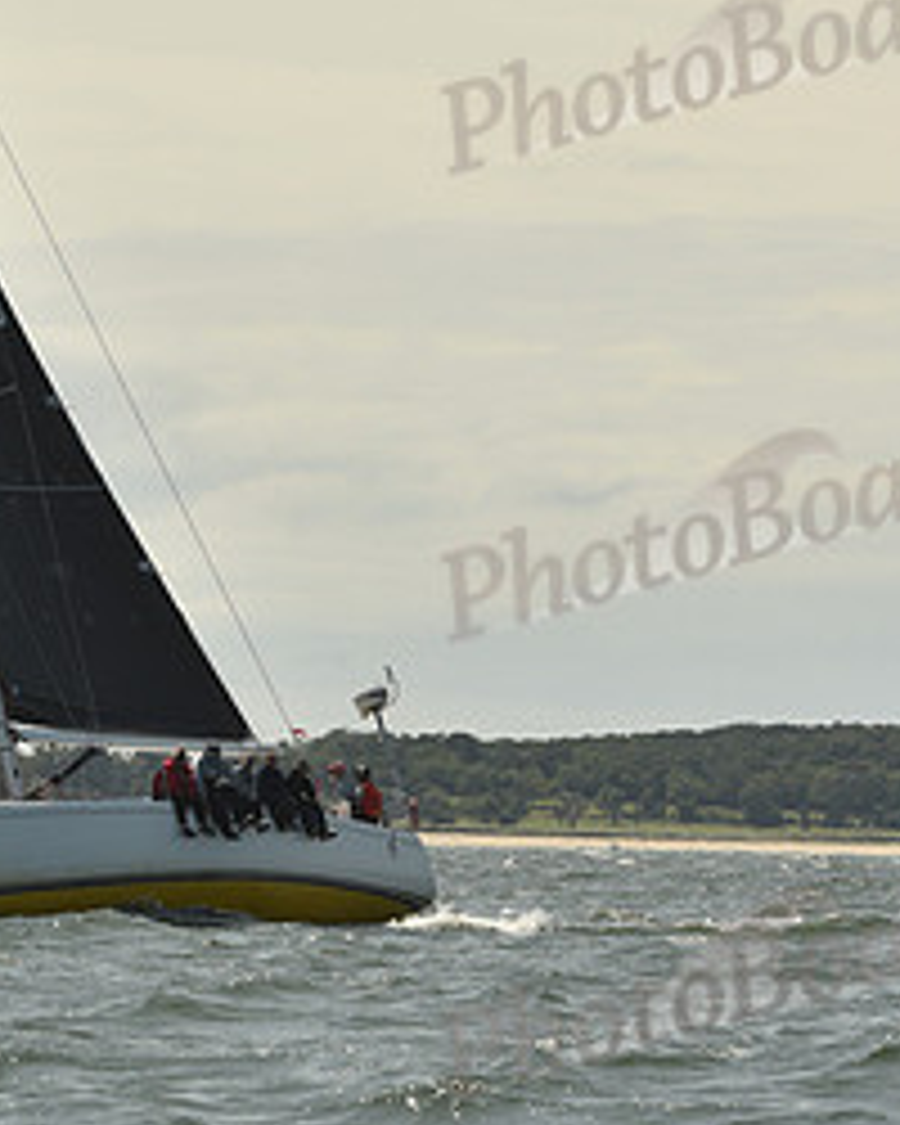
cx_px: 209
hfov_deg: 4.4
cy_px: 356
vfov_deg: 5.5
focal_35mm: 349
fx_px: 11620
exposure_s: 1/800
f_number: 11
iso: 250
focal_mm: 160
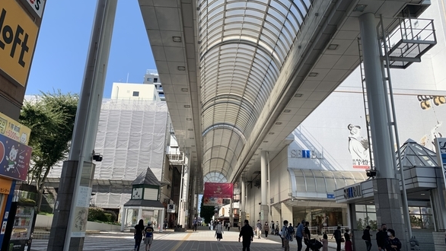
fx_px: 343
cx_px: 227
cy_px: 114
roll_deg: +0.7
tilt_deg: +17.5
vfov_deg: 40.2
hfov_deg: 66.0
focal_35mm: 29
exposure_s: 1/1560
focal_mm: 4.25
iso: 25
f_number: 1.8
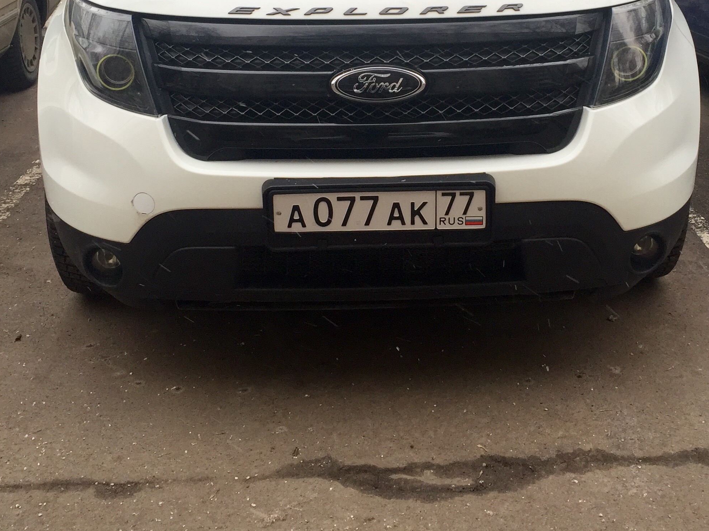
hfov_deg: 39.6
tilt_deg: -11.9
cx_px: 393
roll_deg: +0.7
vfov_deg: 29.6
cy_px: 108
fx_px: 983
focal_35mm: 48
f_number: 2.2
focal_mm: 4.15
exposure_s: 1/100
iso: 40
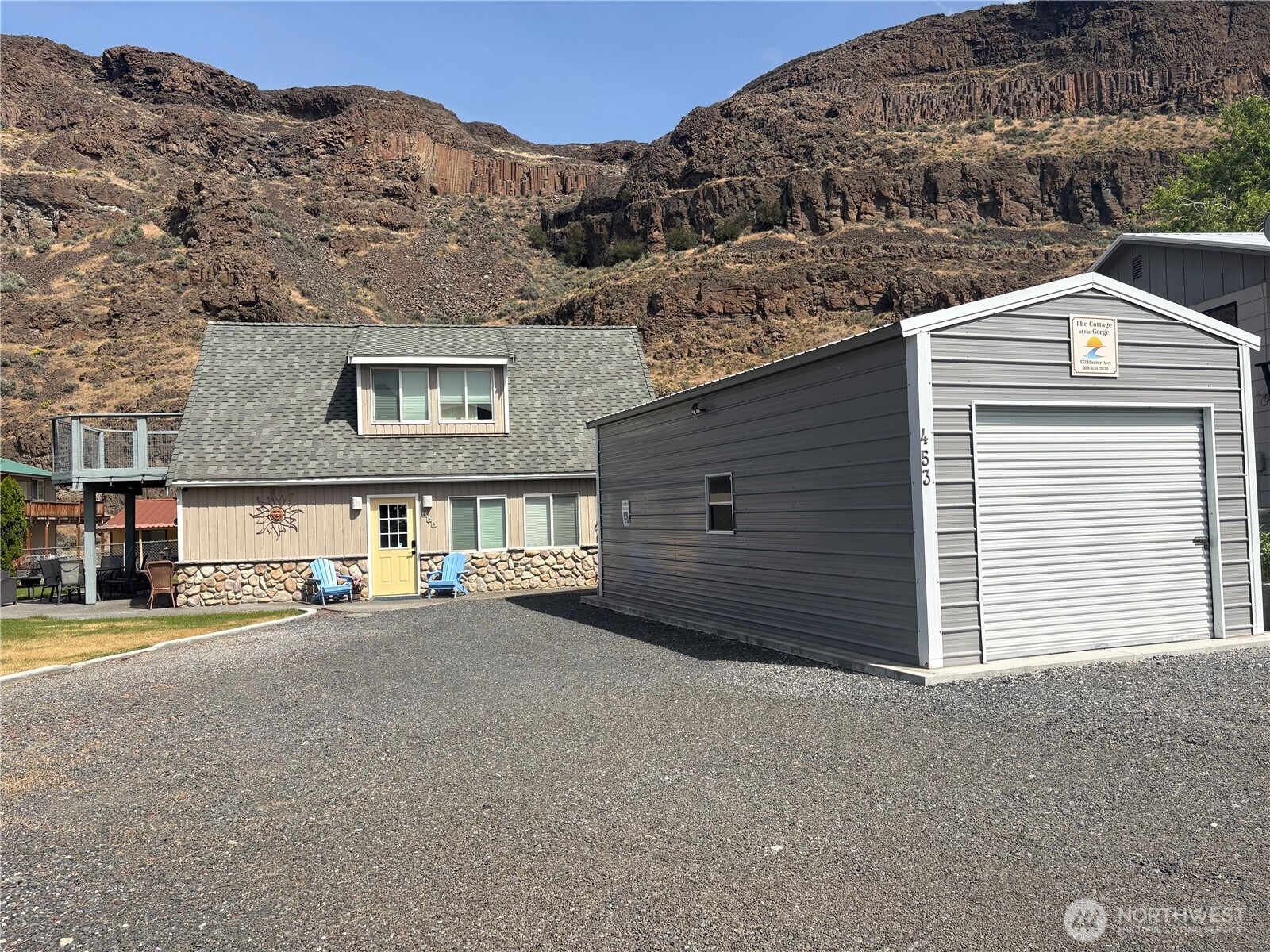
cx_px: 635
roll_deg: +1.8
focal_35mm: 26
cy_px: 476
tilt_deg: +2.5
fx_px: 954
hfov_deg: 67.3
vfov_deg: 53.1
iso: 50
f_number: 1.6
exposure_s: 1/4065
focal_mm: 5.96
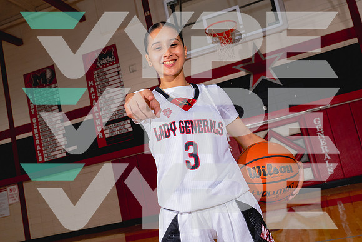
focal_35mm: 37
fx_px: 372
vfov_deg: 36.0
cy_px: 121
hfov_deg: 51.9
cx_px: 181
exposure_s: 1/250
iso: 800
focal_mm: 37
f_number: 8
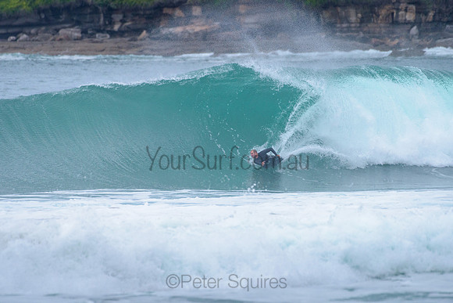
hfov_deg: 3.4
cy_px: 151
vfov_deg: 2.2
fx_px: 7716
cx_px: 224
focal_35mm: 613
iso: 560
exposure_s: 1/2000
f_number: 5.6
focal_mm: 500
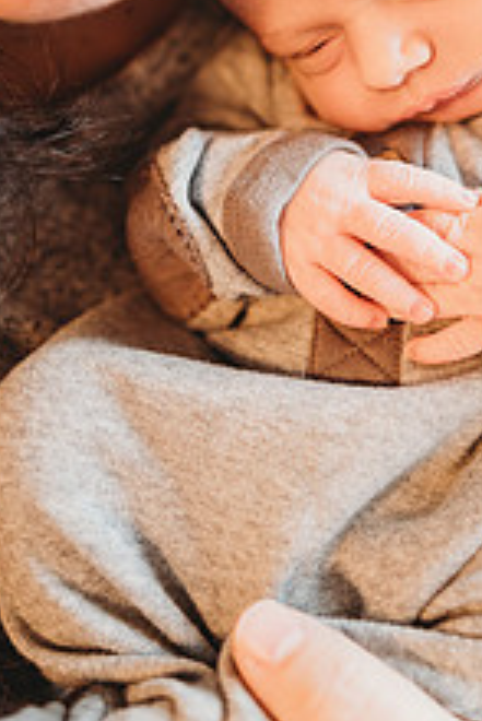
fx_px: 982
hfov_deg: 26.5
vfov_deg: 38.6
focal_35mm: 49
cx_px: 443
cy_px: 134
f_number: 2.2
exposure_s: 1/160
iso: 500
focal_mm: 24
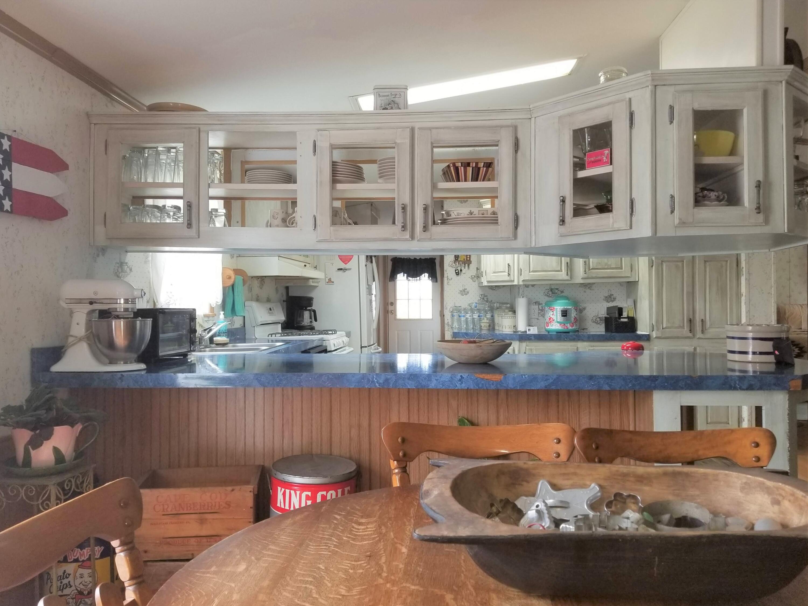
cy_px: 303
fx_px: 607
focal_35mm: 26
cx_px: 404
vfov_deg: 53.1
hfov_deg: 67.3
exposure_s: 1/60
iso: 100
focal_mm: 4.25
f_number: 1.7
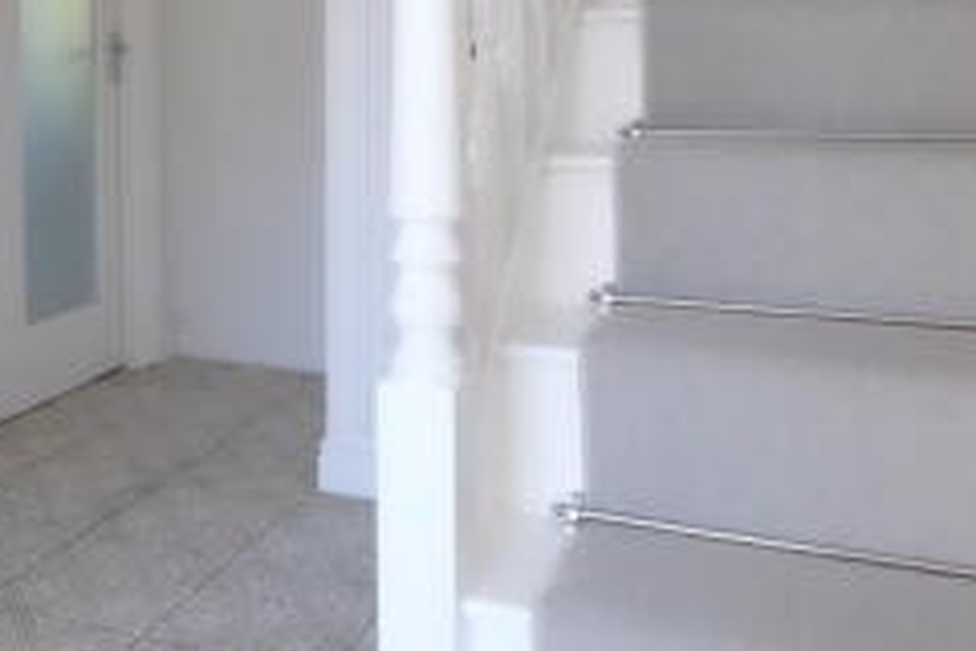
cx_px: 327
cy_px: 108
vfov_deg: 31.6
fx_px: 1111
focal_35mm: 41
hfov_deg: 46.7
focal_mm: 10
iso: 6400
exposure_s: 1/400
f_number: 5.6
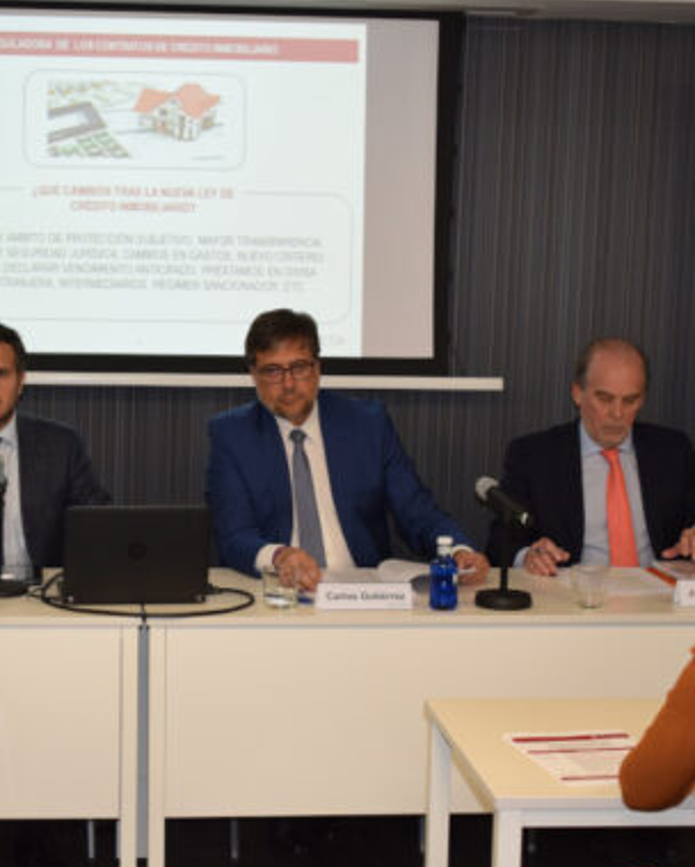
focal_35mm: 72
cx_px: 201
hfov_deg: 21.2
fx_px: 1842
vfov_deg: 26.5
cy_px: 419
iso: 800
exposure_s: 1/100
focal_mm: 31
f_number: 5
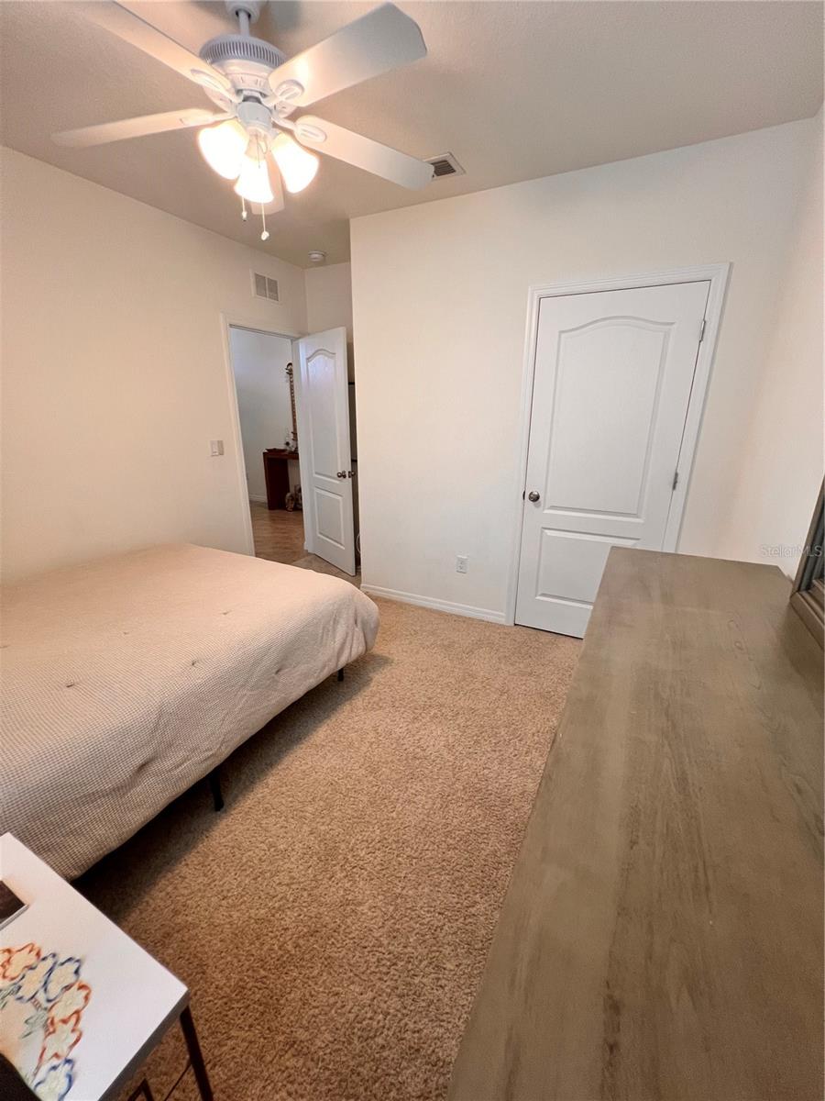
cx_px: 412
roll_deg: +0.2
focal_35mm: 13
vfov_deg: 106.2
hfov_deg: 89.9
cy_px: 550
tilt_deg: -17.8
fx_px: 413
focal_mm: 1.57
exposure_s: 1/120
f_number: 1.8
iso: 200
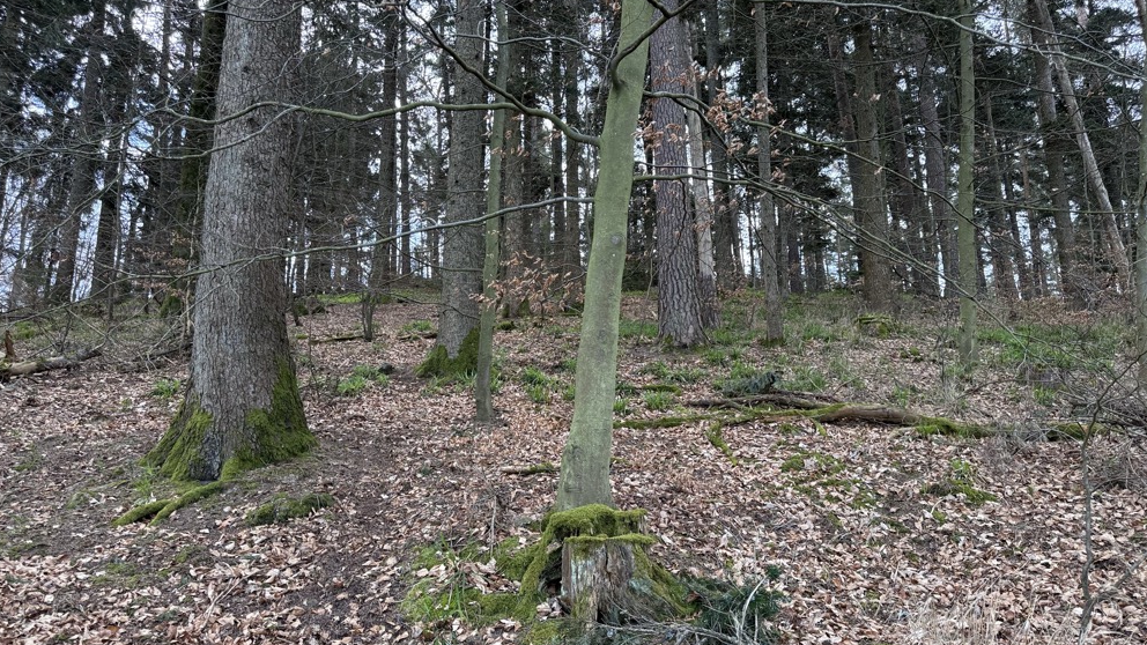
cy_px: 325
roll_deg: -1.1
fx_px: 821
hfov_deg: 69.8
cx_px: 589
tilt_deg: +13.3
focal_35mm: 27
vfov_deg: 42.9
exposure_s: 1/297
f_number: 1.78
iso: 100
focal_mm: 6.76
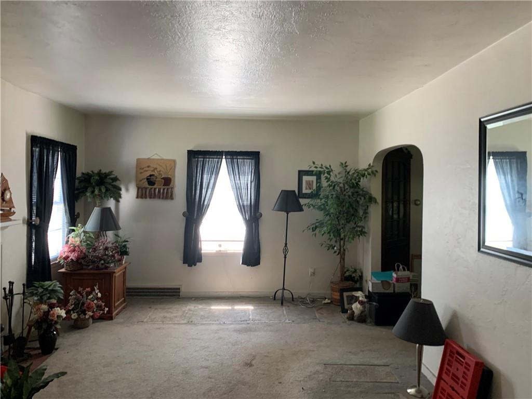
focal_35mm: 26
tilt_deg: -0.5
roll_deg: +1.9
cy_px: 200
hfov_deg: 67.3
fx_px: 400
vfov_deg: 53.1
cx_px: 266
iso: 160
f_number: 1.8
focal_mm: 4.25
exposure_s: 1/60
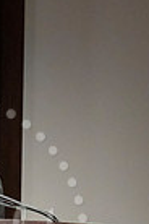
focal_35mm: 652
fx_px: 4048
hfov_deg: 2.1
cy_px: 240
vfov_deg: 3.2
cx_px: -63
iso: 6400
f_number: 8
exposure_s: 1/200
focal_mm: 200
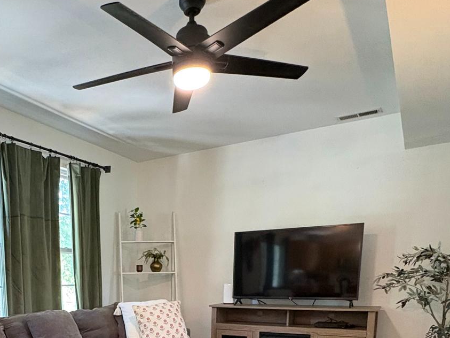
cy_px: 352
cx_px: 114
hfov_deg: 51.7
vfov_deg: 36.7
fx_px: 442
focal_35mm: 34
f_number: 2.2
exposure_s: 1/60
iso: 500
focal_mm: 2.22
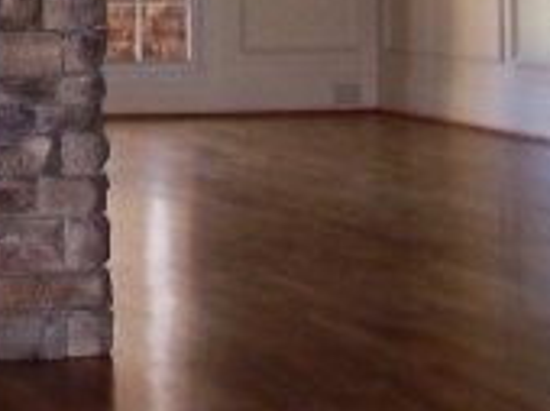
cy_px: -337
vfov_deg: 10.5
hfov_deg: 14.4
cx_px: -152
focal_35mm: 132
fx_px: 2094
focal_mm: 6
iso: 80
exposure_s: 1/60
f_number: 2.8
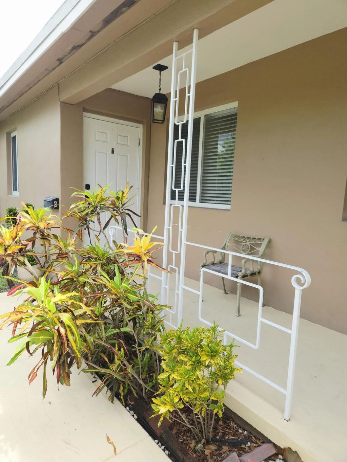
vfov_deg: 73.9
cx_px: 174
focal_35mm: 23
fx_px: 307
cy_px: 231
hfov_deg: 58.9
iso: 25
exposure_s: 1/336
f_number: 1.8
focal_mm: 5.4
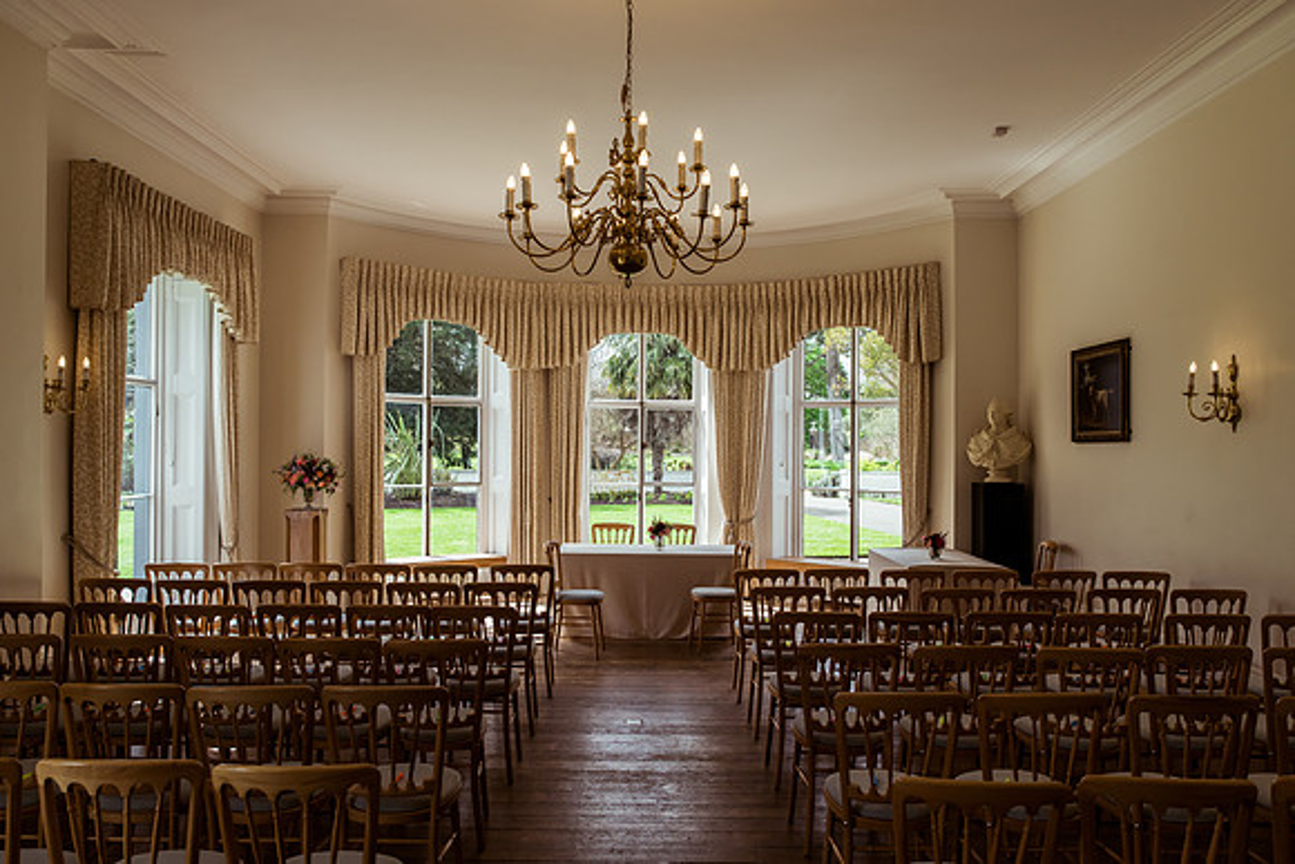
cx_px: 648
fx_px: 1007
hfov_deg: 65.5
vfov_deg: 46.4
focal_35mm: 28
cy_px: 432
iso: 560
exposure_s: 1/800
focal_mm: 28
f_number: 5
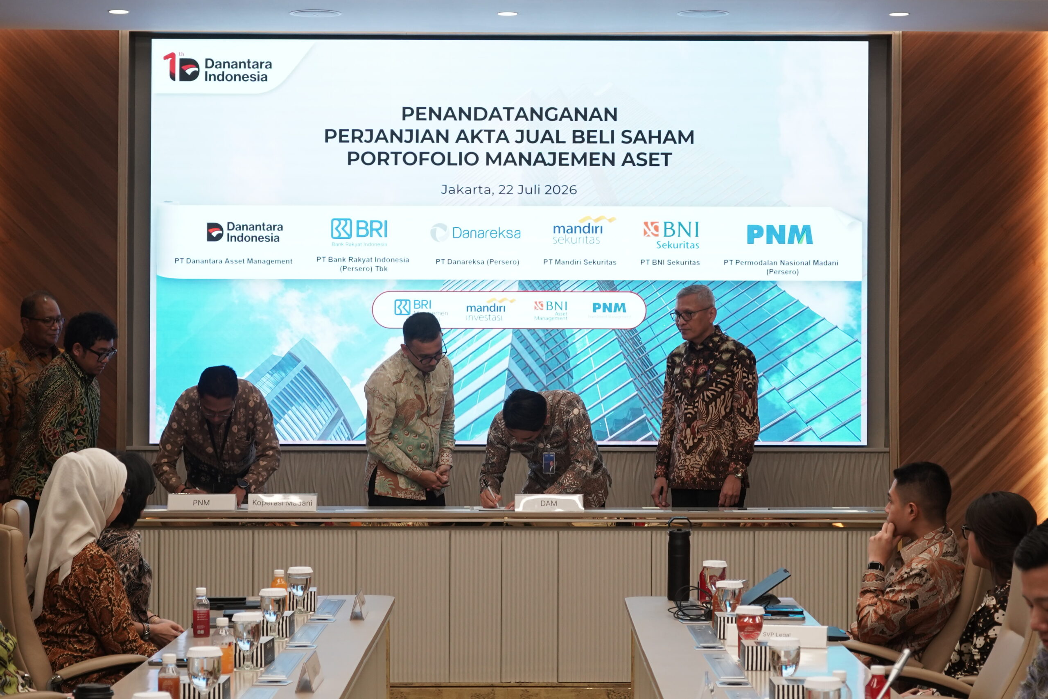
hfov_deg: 22.6
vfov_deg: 15.2
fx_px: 2620
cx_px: 524
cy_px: 350
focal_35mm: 90
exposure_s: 1/100
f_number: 5.6
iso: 1000
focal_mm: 60
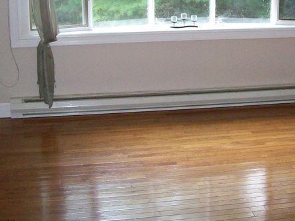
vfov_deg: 22.2
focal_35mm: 65
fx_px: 554
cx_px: 192
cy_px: 40
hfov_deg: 29.7
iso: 200
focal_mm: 6
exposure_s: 1/64
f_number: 2.7
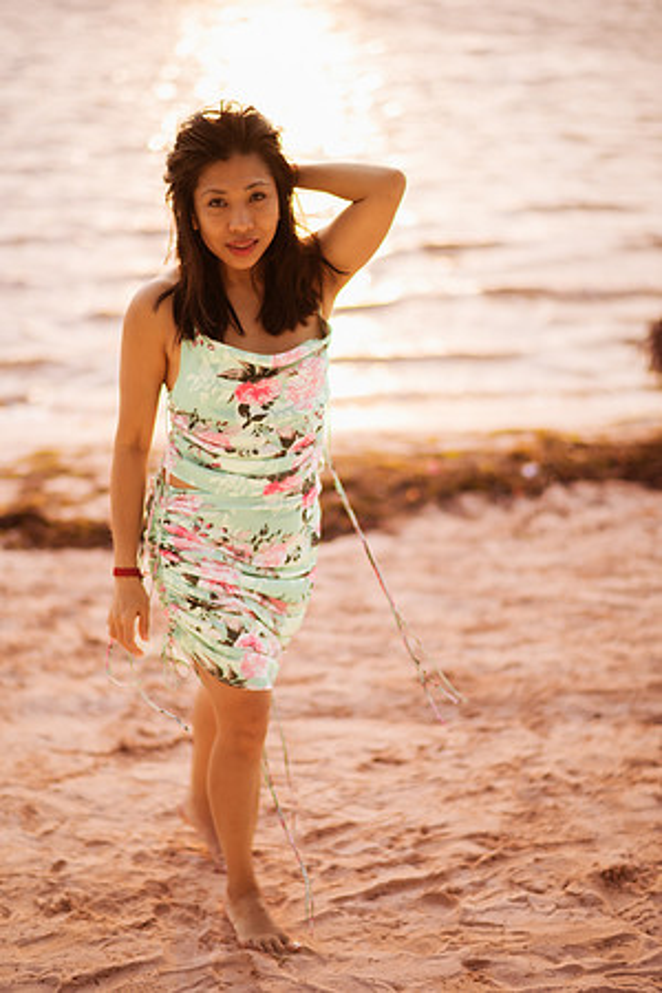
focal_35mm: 58
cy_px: 496
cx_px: 331
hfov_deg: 23.4
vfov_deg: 34.5
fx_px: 1600
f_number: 1.4
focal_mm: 58
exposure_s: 1/2000
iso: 100
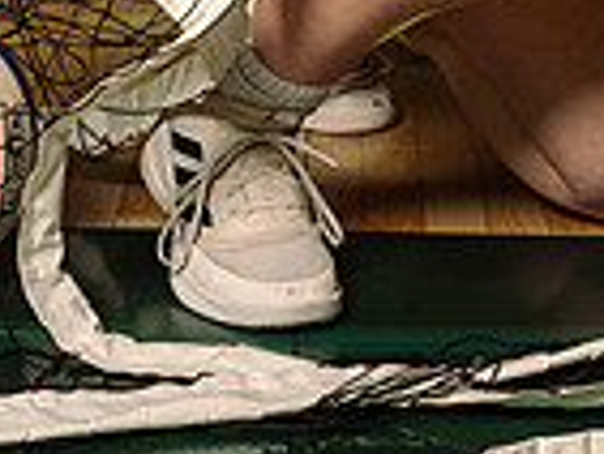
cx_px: 386
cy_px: -488
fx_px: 2724
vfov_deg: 8.9
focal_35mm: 156
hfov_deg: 12.6
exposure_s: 1/250
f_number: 7.1
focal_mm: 51
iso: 250
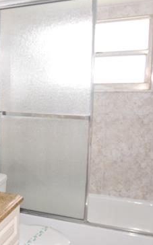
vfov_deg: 46.2
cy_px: 135
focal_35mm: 43
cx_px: -18
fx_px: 287
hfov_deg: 27.2
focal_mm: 10
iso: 800
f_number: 5.6
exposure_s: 1/125
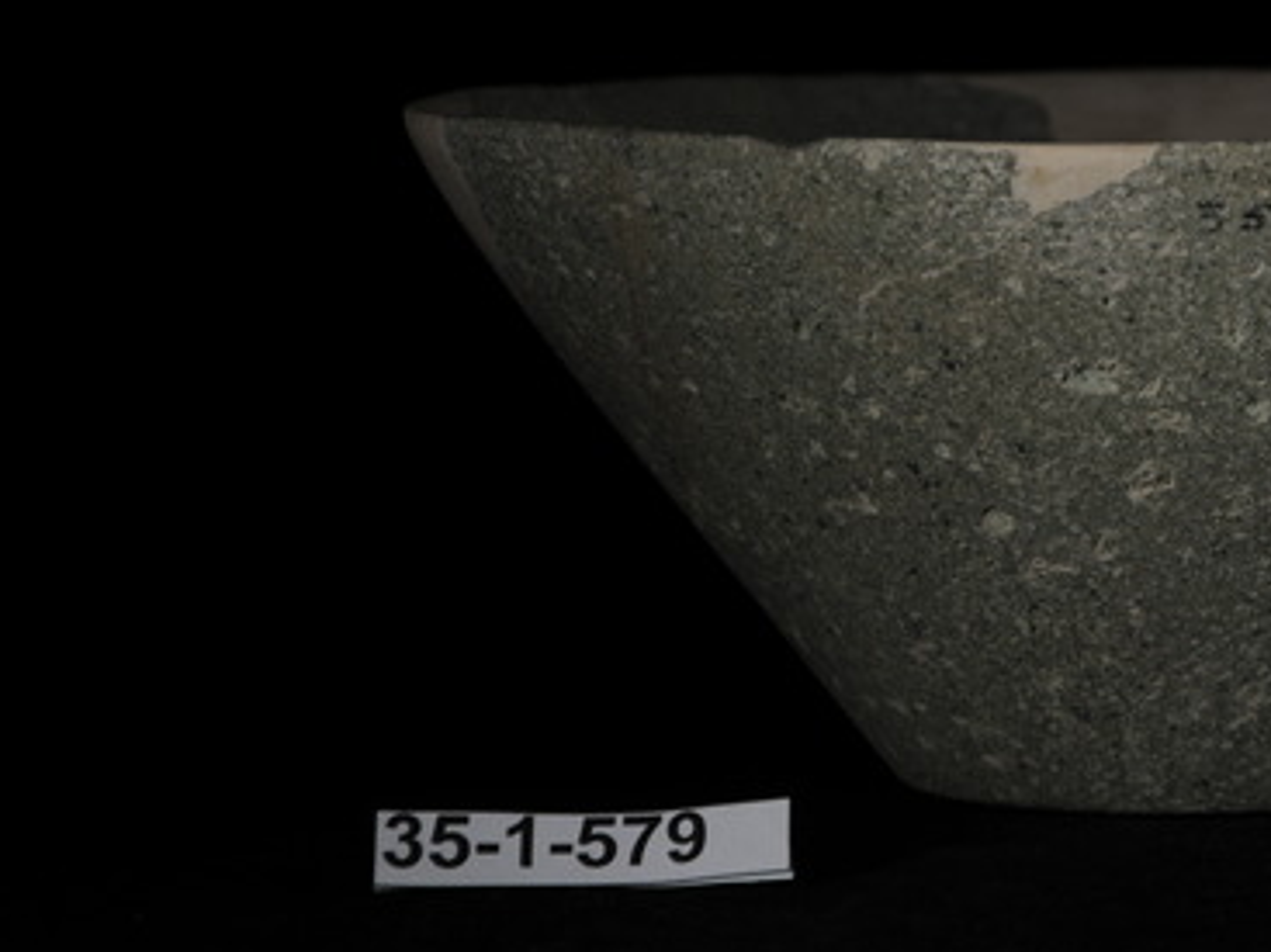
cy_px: 88
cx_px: 1146
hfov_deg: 8.7
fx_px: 8295
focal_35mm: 226
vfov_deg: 6.6
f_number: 6.3
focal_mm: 72
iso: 200
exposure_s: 1/160
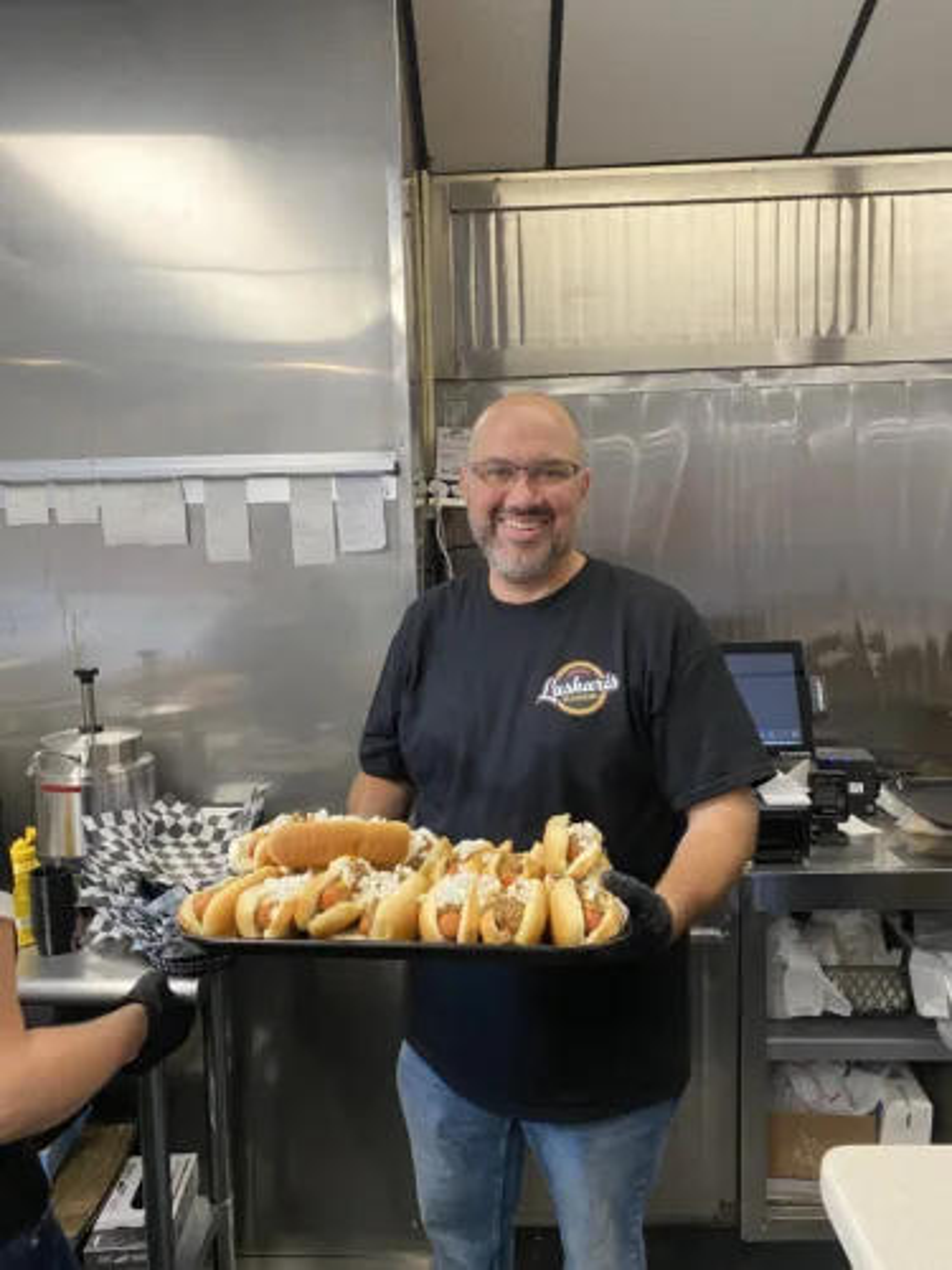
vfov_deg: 67.3
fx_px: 953
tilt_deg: -5.6
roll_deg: +2.1
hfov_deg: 53.1
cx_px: 476
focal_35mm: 26
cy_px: 635
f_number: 1.8
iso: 100
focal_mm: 4.25
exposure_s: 1/60
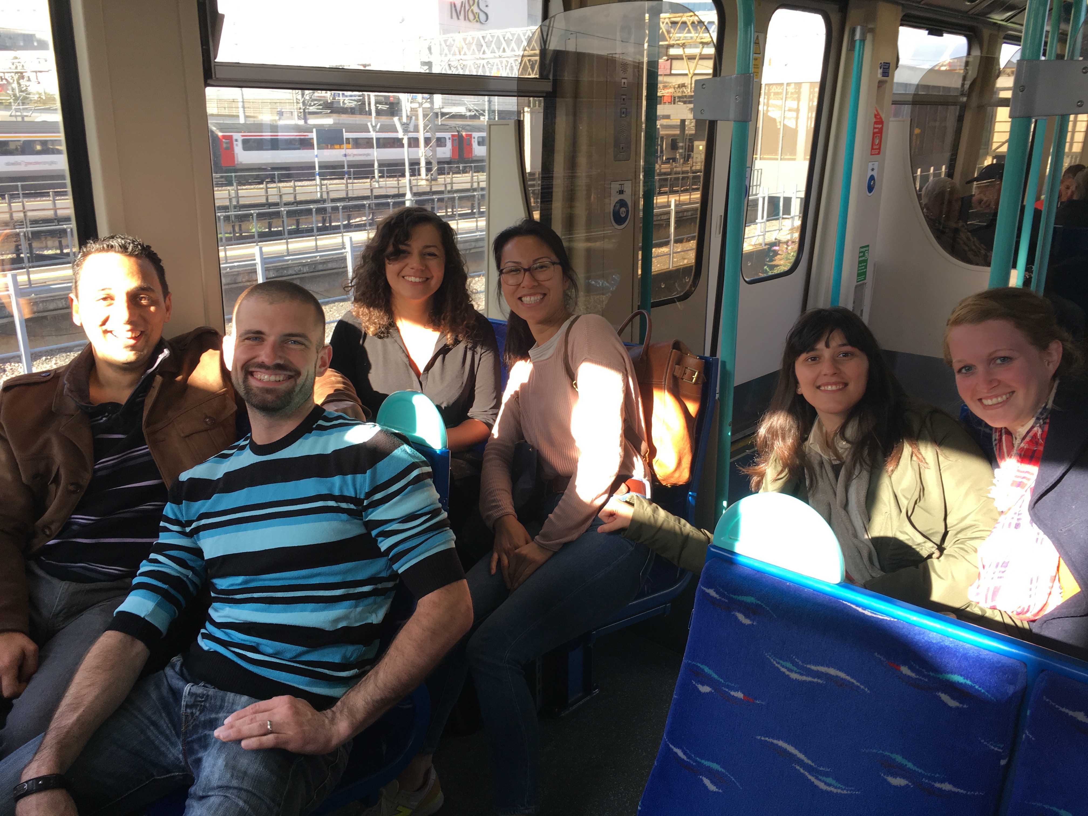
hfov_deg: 61.7
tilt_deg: -15.1
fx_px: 911
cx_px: 544
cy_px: 408
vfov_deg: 48.2
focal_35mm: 29
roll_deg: +0.1
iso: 32
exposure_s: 1/100
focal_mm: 4.15
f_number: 2.2
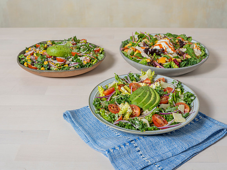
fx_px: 341
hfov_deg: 36.8
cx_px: 114
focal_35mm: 52
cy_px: 85
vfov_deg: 28.0
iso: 250
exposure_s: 1/25
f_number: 10
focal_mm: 66.3
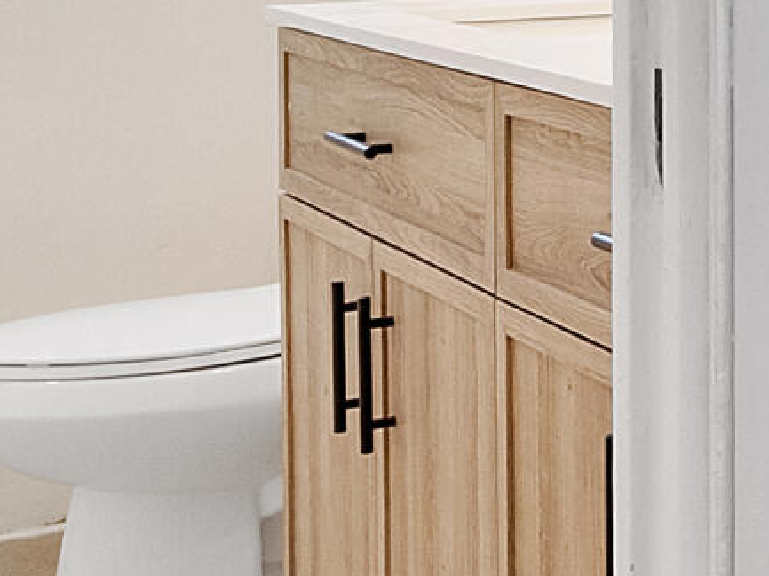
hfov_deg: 16.8
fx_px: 2220
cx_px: 1325
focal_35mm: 100
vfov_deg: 14.1
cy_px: -187
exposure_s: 1/160
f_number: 8
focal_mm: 10
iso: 800
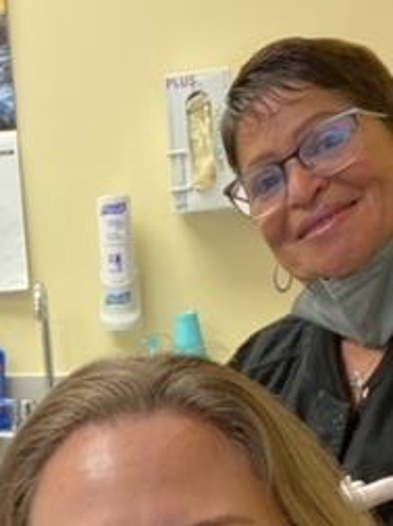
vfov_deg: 24.3
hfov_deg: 19.0
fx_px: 1153
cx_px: 50
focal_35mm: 76
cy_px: 547
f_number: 2.2
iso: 400
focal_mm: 2.71
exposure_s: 1/60
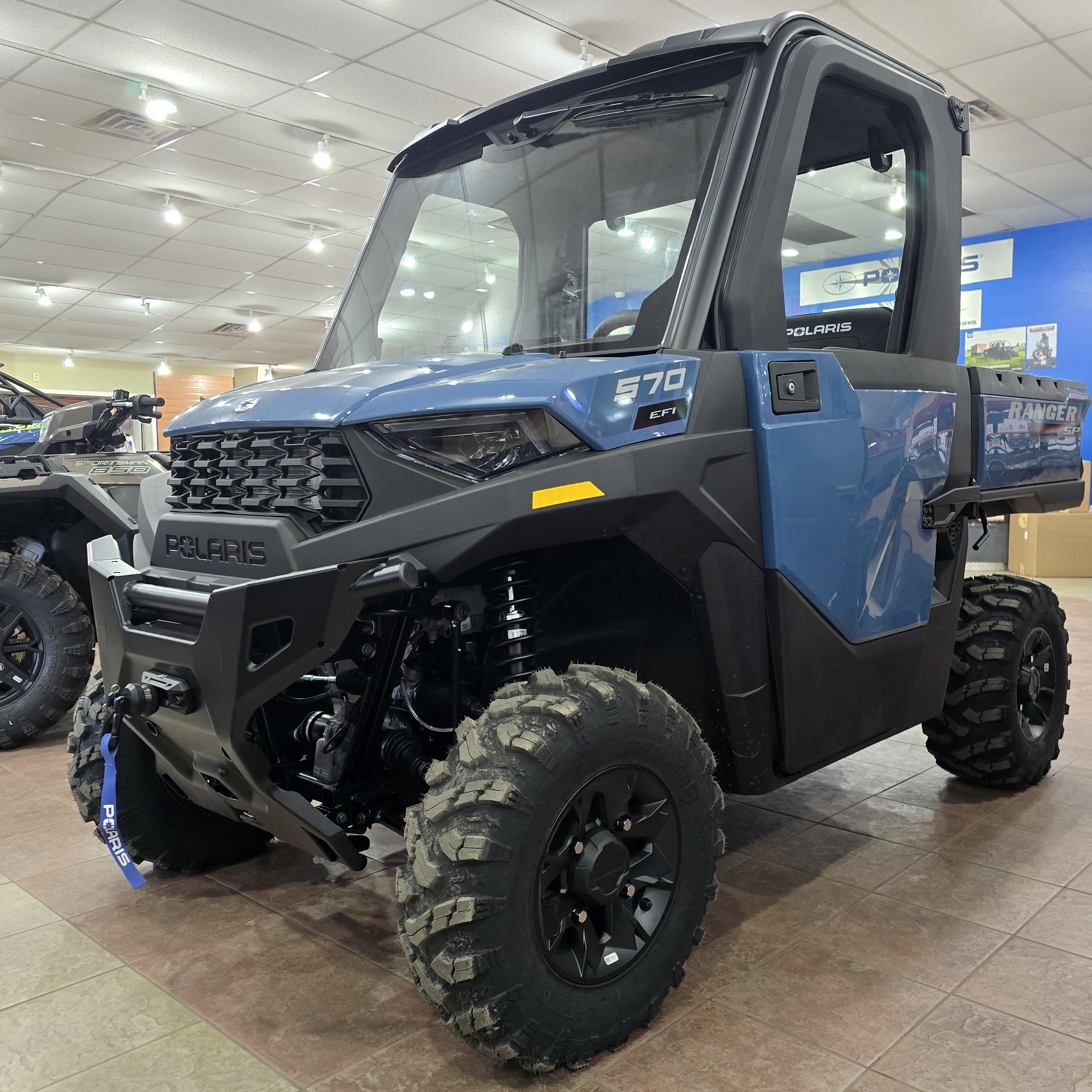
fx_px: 999
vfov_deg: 57.3
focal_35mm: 28
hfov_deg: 57.2
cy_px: 539
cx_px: 598
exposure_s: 1/120
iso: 800
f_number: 1.7
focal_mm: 6.3
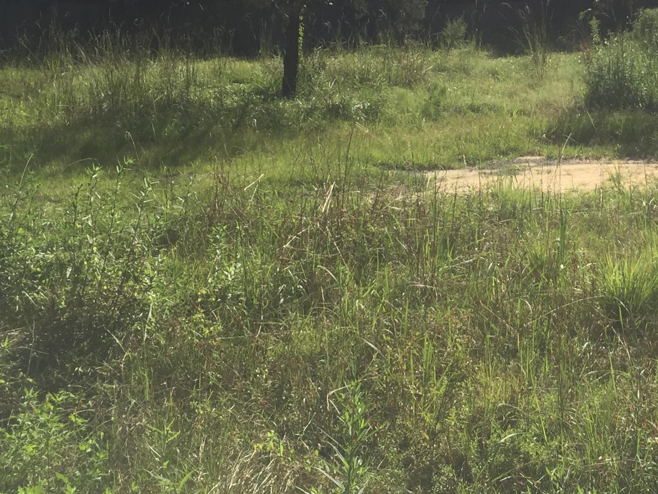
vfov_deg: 24.0
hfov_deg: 31.0
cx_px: 569
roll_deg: +0.0
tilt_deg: -3.3
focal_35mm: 60
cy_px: 93
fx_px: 1141
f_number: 2.2
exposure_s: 1/1464
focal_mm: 4.15
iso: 32
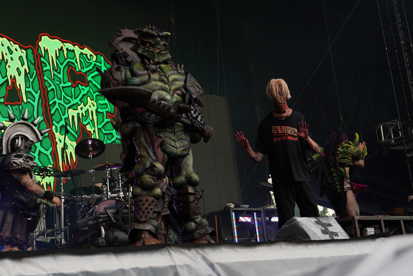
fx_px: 677
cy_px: 136
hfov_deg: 33.9
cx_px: 178
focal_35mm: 59
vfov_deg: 23.0
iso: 100
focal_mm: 34
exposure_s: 1/80
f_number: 5.6
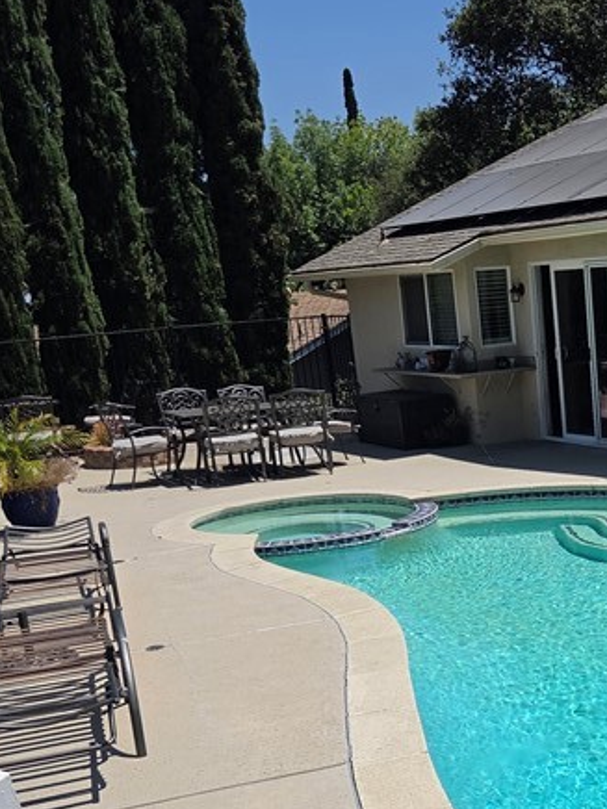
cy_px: 601
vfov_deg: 34.8
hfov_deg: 25.4
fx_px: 1263
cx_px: 635
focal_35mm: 54
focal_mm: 5.4
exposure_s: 1/5717
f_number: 1.8
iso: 80
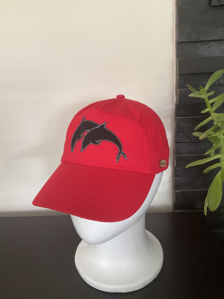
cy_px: 150
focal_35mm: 29
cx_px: 112
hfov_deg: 48.2
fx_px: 250
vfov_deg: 61.7
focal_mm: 3
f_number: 1.8
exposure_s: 1/60
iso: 200
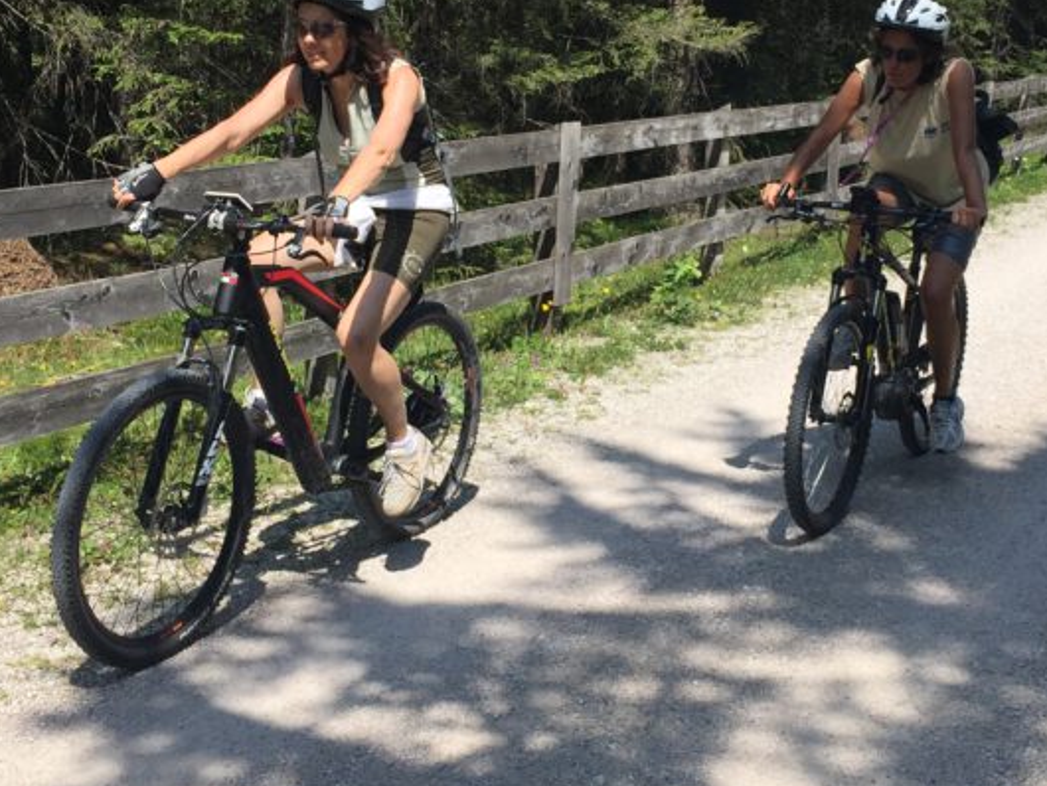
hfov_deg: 34.3
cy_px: 273
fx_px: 1695
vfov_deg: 26.0
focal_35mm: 56
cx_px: 587
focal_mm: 4.15
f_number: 2.2
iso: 32
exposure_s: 1/1980
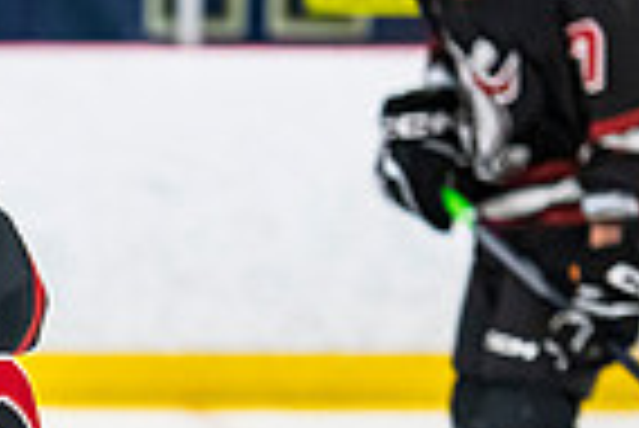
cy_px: 610
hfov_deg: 3.9
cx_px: -454
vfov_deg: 2.6
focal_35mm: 521
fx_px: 9257
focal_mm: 125
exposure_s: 1/800
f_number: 3.2
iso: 2500
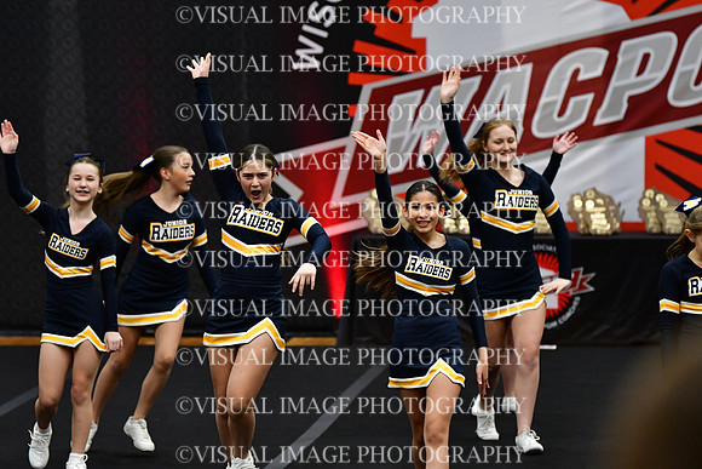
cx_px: 351
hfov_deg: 10.5
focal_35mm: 195
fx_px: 3803
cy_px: 234
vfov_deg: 7.0
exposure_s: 1/800
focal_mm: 130
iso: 4000
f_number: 2.8
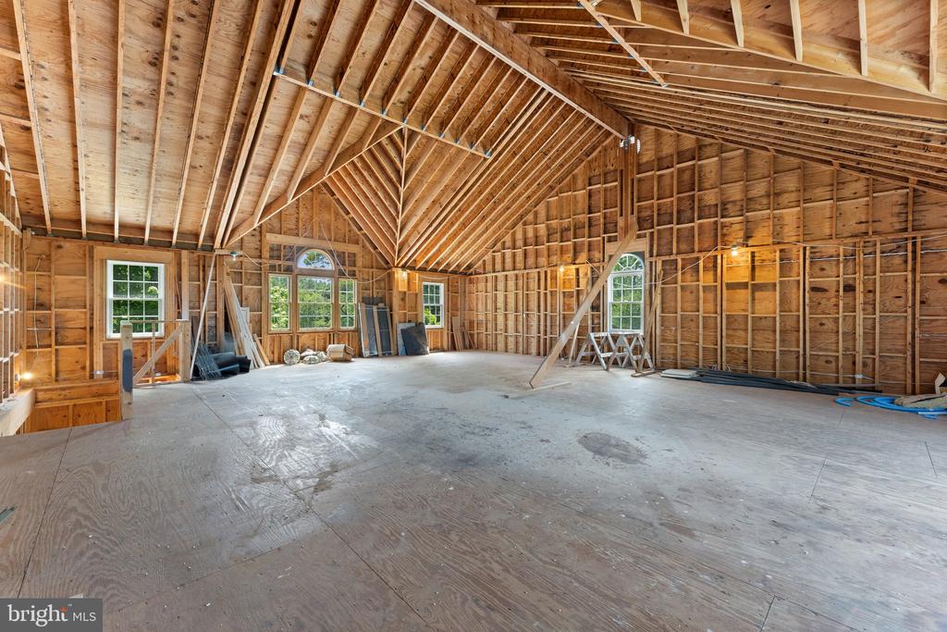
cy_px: 316
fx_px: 368
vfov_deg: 81.2
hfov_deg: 104.2
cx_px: 474
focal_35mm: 14
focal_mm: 14
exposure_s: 1/200
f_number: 8
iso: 500
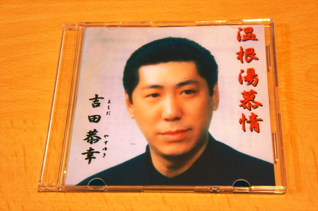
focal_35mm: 69
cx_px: 159
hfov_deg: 29.3
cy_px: 106
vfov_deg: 19.7
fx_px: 609
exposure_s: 1/25
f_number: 5
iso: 1600
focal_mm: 46
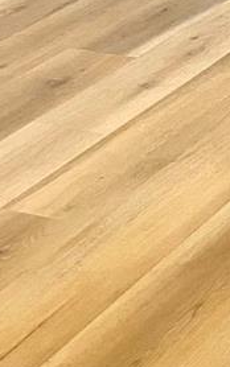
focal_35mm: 119
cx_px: 553
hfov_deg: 9.7
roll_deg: +1.1
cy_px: -228
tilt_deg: -11.3
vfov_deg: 15.7
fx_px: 1192
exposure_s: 1/60
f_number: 1.8
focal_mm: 4.25
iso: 80
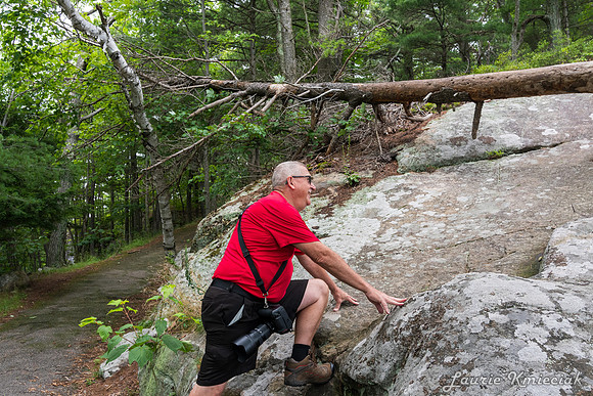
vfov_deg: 43.6
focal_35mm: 30
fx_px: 494
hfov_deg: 61.9
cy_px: 198
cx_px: 296
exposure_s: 1/200
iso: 400
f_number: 4.5
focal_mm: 20
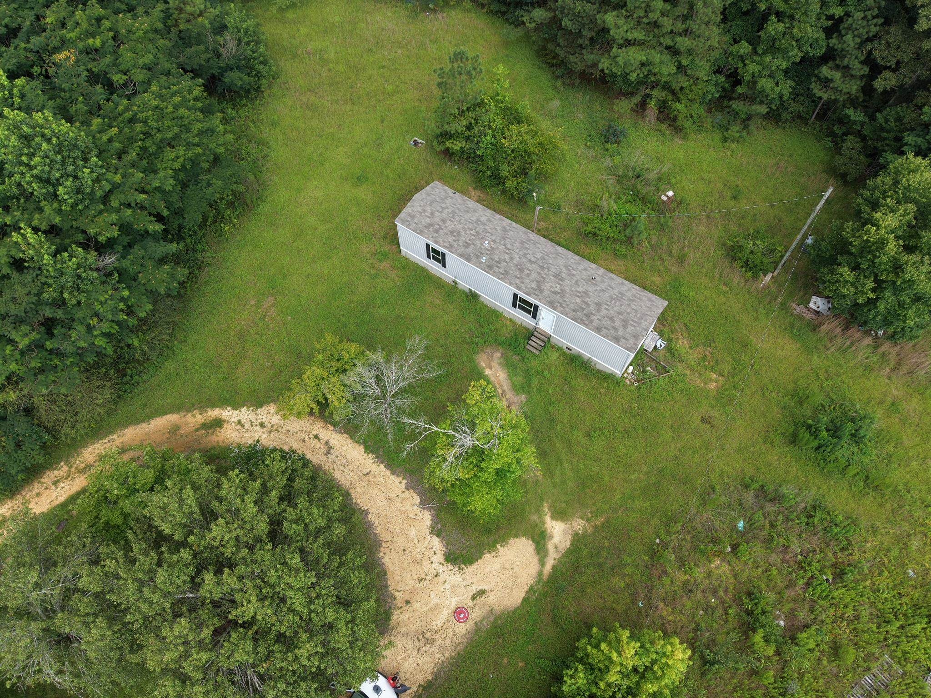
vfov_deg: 56.8
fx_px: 645
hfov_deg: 71.6
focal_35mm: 24
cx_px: 466
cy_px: 349
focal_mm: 8.67
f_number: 1.8
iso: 100
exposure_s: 1/800
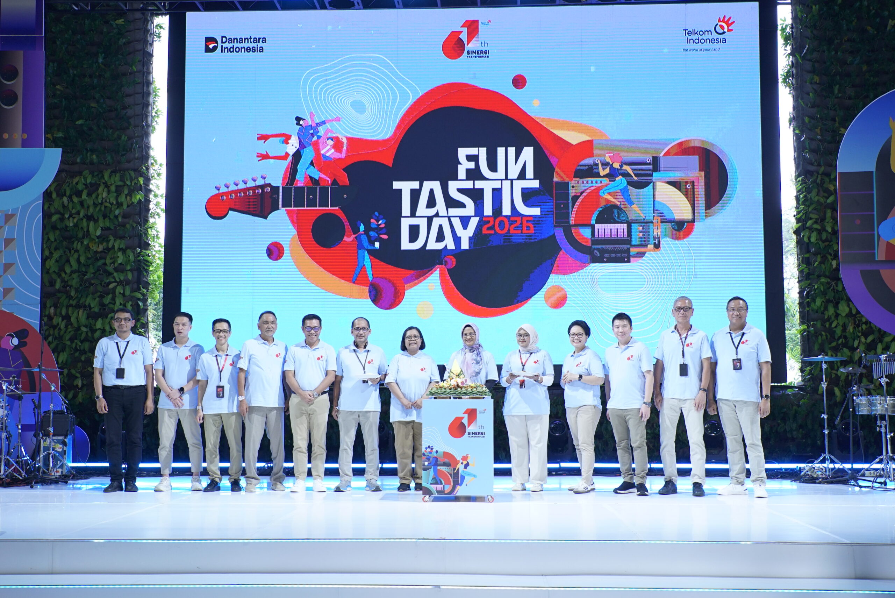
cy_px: 299
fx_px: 1094
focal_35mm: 44
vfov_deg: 30.6
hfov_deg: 44.5
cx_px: 448
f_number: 4.5
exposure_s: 1/200
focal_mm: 44
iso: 1000
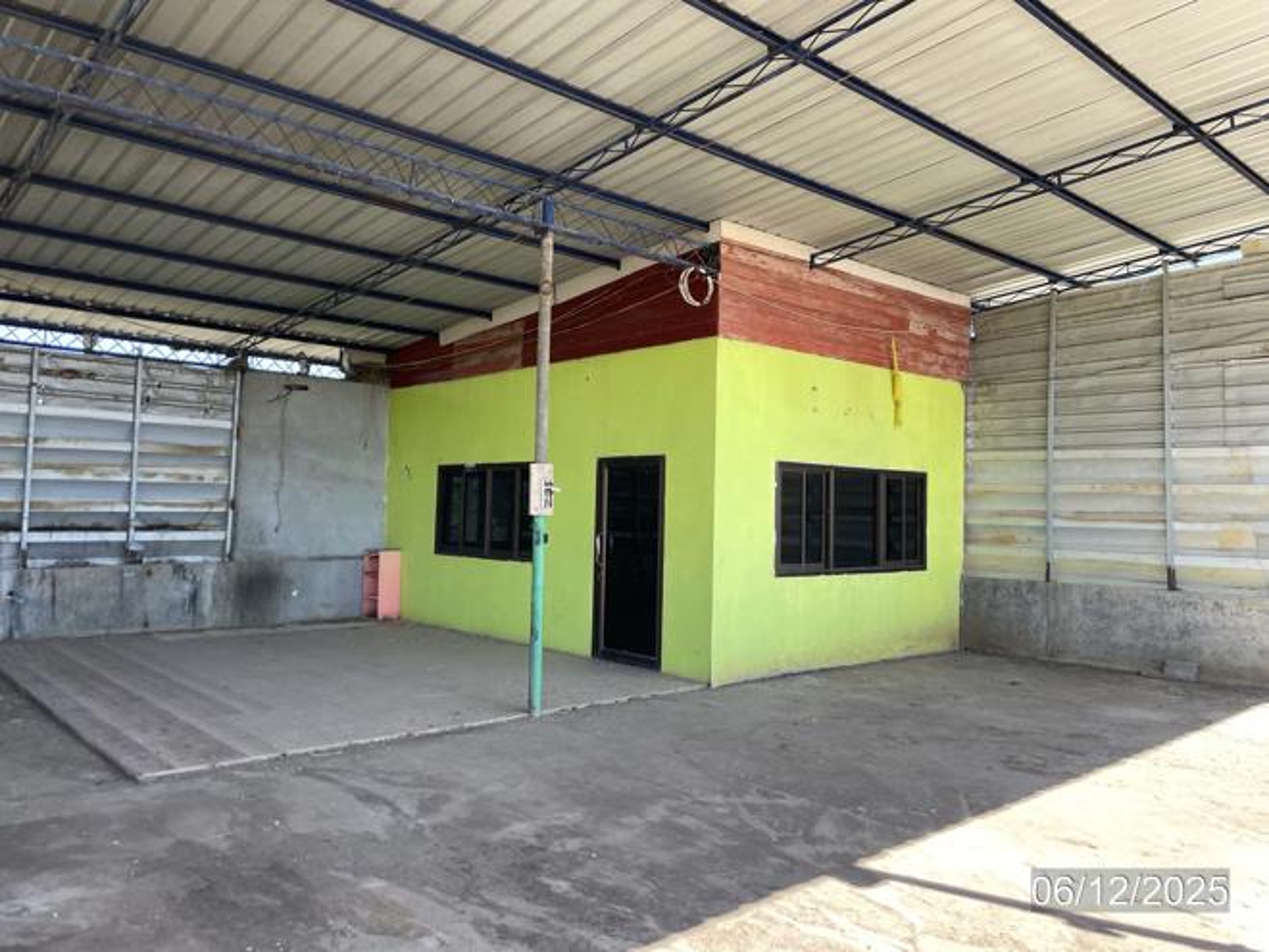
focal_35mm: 26
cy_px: 476
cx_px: 634
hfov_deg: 67.3
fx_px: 953
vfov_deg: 53.1
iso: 50
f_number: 1.6
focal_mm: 4.2
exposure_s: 1/682
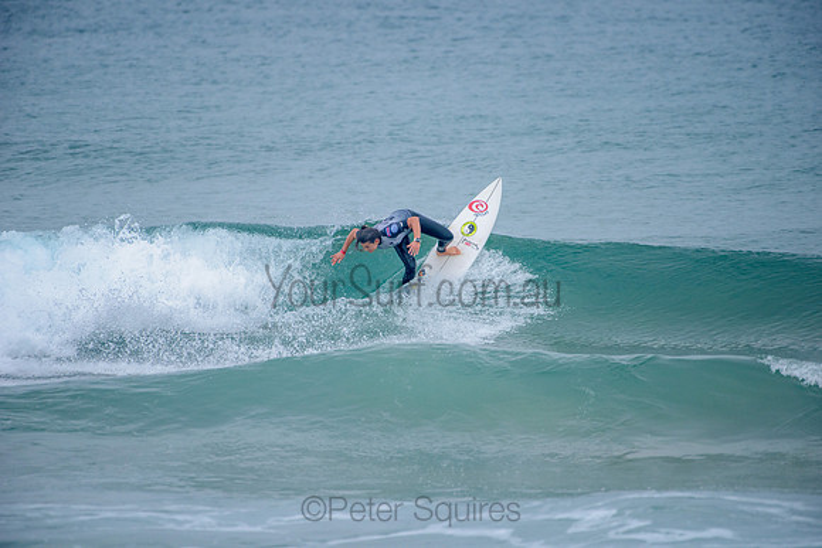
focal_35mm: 480
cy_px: 274
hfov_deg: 4.3
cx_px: 411
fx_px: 10964
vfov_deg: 2.9
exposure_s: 1/2000
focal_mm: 480
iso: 560
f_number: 5.6
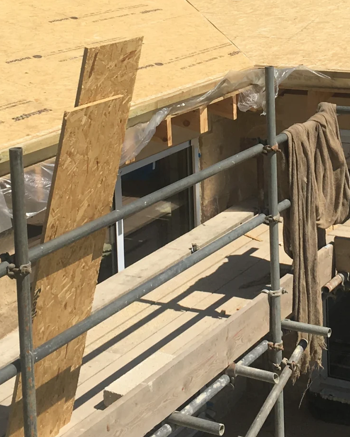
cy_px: 30
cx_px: 232
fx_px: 1023
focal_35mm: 79
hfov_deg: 19.4
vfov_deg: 23.4
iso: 25
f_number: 2.2
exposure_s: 1/2481
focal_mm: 4.15
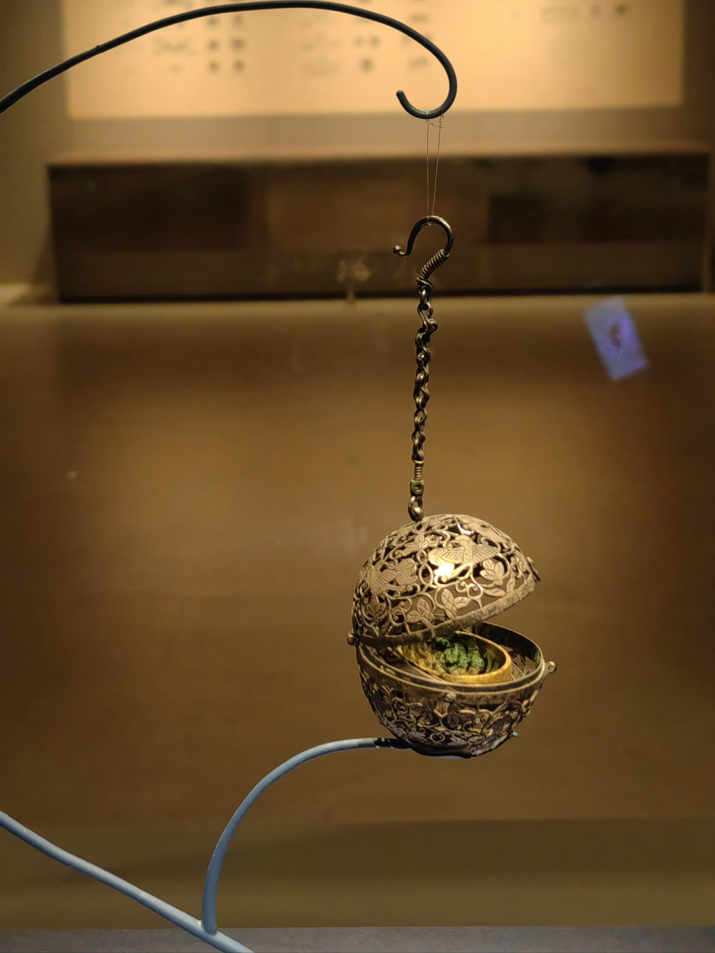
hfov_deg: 23.6
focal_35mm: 62
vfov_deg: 31.2
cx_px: 358
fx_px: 1708
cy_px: 476
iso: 800
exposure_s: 1/33.3
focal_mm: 5.54
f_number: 1.8
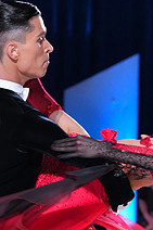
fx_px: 1660
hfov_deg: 5.3
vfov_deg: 7.9
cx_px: 18
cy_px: 274
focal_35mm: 260
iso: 3200
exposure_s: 1/250
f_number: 5
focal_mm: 95
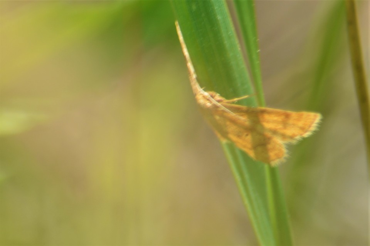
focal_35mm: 450
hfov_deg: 4.6
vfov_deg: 3.1
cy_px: 123
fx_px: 4625
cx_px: 185
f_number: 8
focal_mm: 300
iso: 100
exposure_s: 1/160
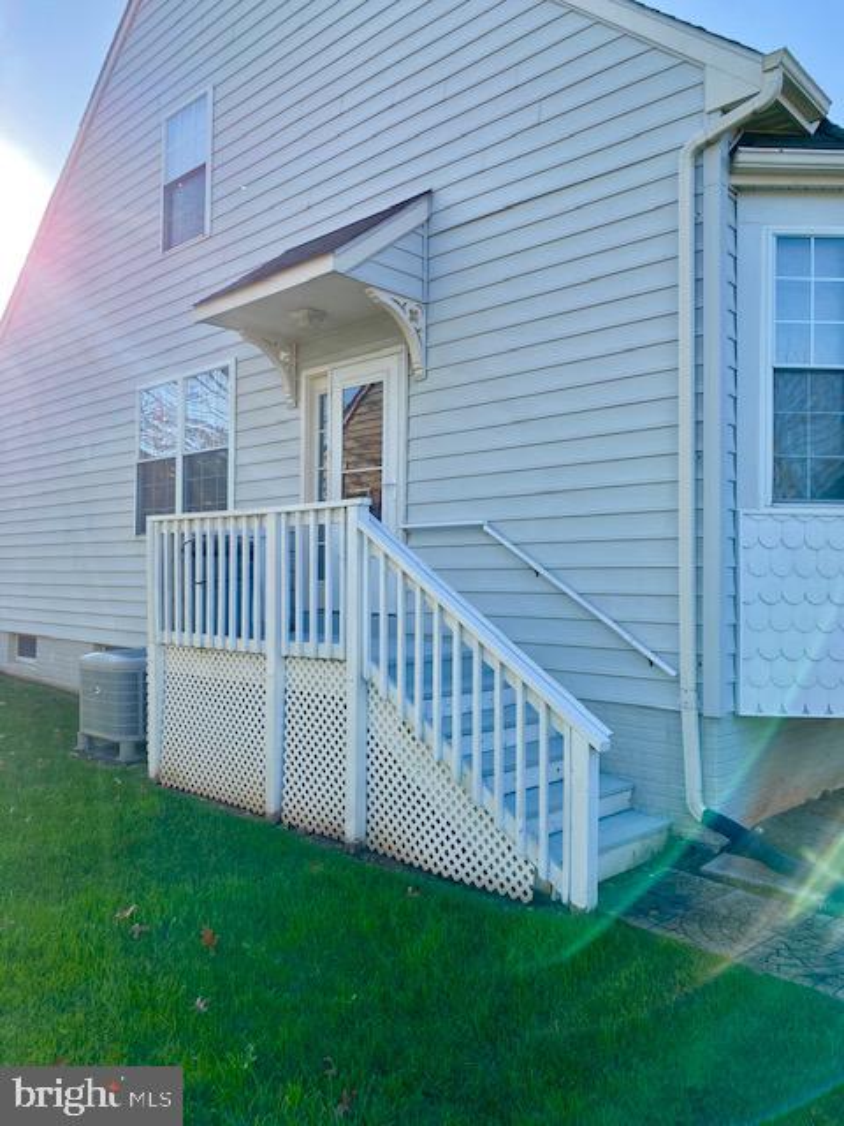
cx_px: 422
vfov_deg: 67.3
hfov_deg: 53.1
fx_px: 845
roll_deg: -2.0
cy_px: 563
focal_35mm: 26
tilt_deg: +3.0
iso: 32
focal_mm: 4.25
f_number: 1.8
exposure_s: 1/1182
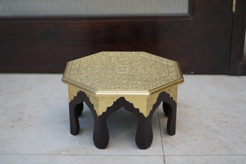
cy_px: 82
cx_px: 123
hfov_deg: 29.2
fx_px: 471
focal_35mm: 69
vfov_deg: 19.7
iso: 2000
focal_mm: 69
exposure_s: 1/100
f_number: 5.6
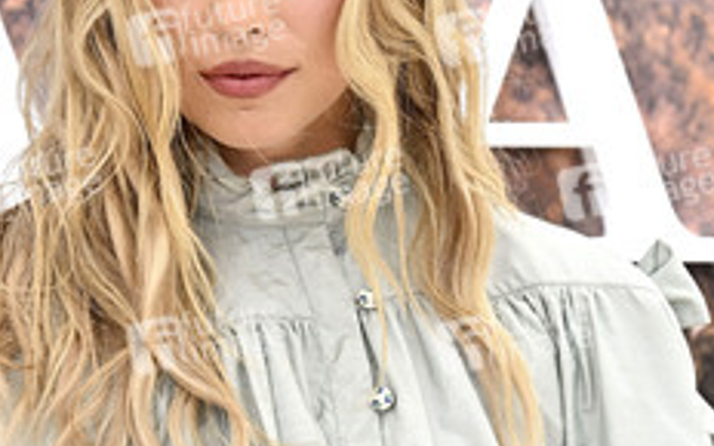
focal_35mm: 192
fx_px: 3736
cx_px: 248
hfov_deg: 10.9
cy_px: 108
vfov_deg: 6.8
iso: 250
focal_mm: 97
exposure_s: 1/320
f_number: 7.1
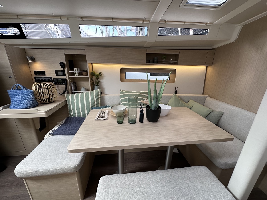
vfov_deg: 85.7
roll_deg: -1.3
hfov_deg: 102.1
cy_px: 100
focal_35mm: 14
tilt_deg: -17.1
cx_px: 134
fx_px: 108
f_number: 2.2
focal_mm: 2.22
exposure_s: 1/99
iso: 50
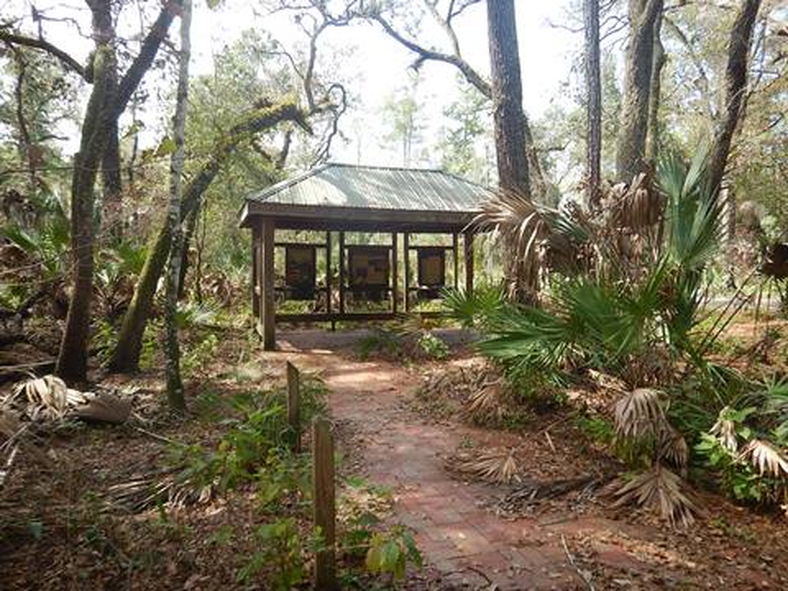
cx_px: 394
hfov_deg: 71.6
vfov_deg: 56.8
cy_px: 296
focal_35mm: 24
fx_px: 546
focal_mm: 4.3
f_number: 2.8
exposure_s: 1/200
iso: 125
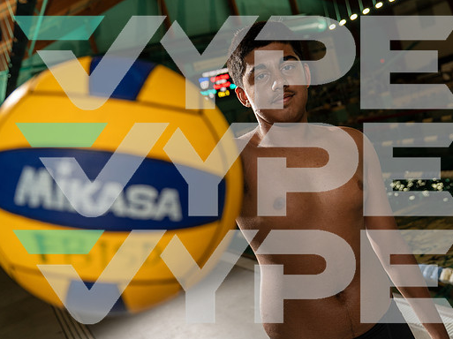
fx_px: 484
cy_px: 170
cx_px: 240
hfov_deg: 50.1
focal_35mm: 37
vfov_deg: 38.6
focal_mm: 34
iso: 500
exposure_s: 1/250
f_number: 4
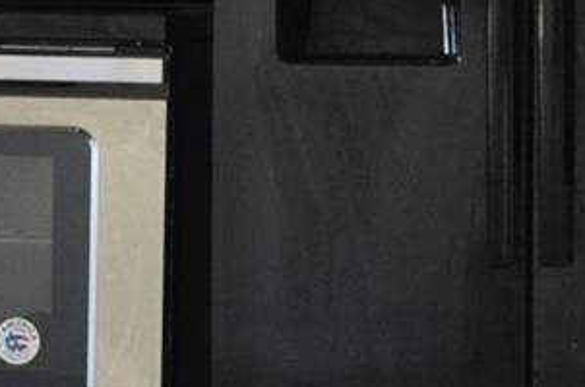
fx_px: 5611
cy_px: -19
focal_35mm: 346
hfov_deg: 5.9
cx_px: -399
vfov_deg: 3.9
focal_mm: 34
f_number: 5
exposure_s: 1/125
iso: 800
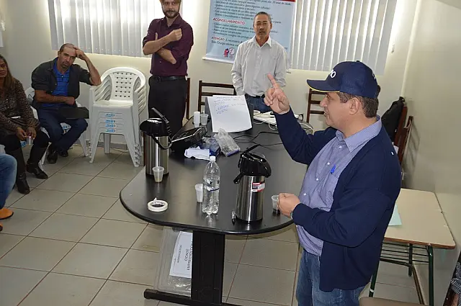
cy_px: 153
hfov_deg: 49.6
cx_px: 230
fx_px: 499
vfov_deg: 34.1
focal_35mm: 39
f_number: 4
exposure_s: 1/80
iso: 400
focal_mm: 26
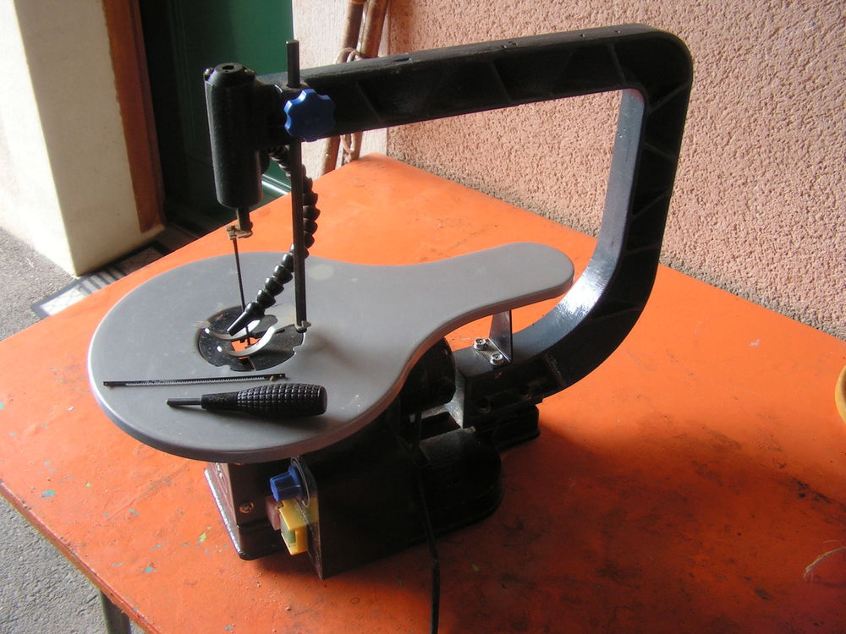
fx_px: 880
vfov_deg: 39.7
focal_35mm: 36
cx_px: 423
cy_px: 317
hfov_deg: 51.4
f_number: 3.2
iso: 100
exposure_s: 1/40
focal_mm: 6
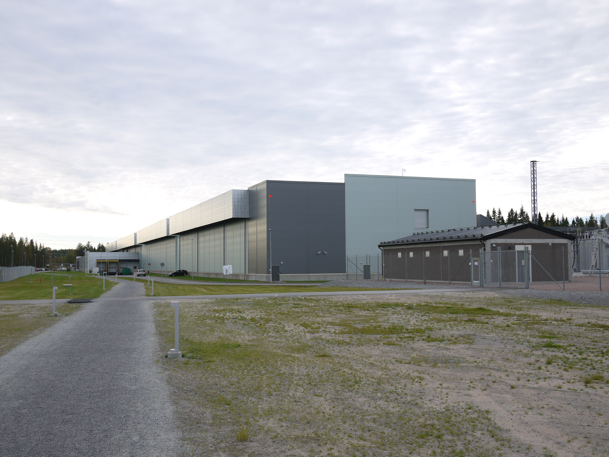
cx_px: 304
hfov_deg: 46.8
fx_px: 704
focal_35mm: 40
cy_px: 228
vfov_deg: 36.0
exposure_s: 1/250
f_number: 5.6
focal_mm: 20
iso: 100
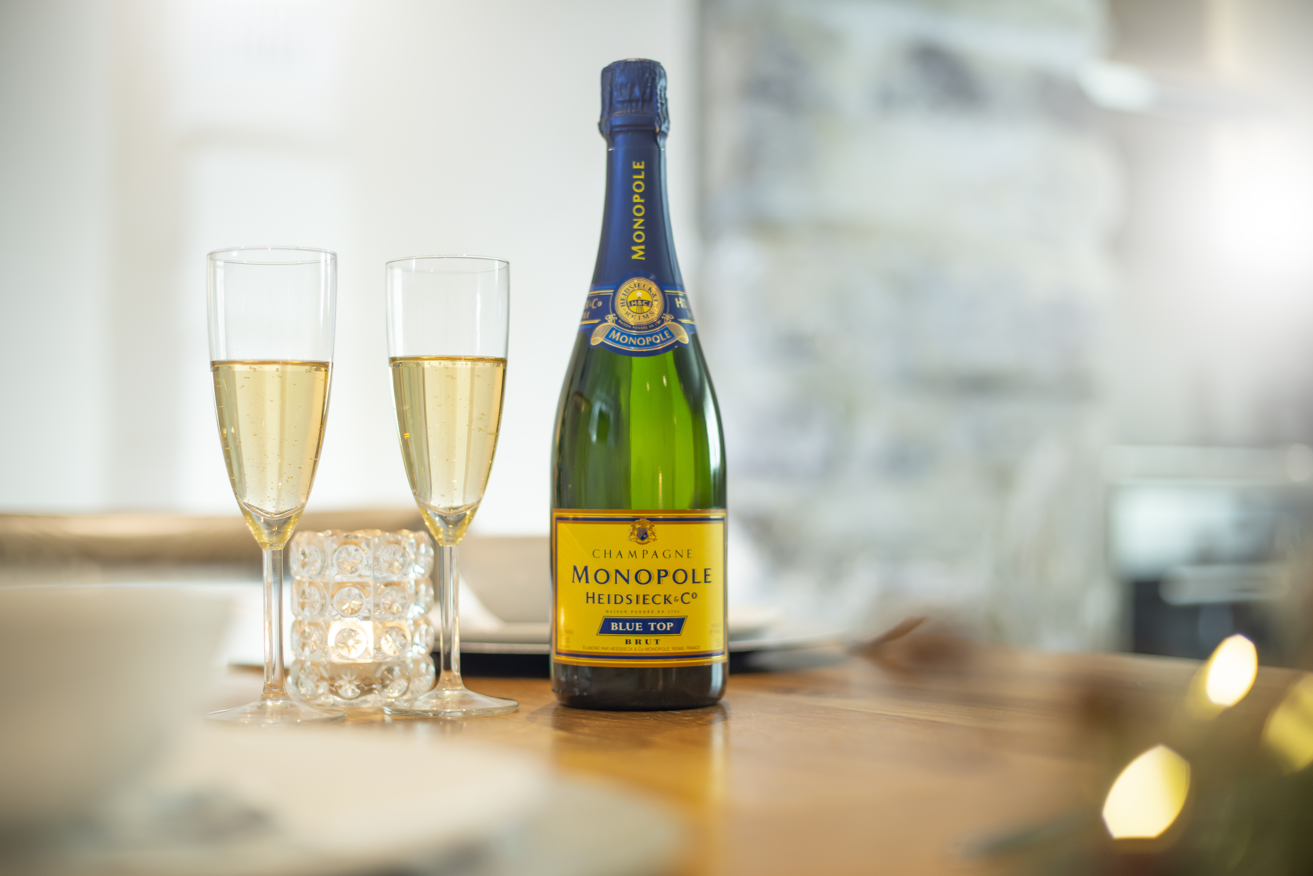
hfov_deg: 39.6
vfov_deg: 27.0
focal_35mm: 50
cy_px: 438
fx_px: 1824
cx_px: 656
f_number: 2
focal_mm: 50
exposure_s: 1/100
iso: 400
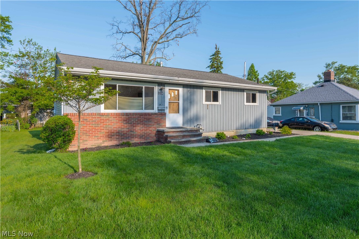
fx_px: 219
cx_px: 180
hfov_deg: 78.6
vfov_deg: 57.1
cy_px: 120
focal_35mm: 22
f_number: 9
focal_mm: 22
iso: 100
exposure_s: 1/160
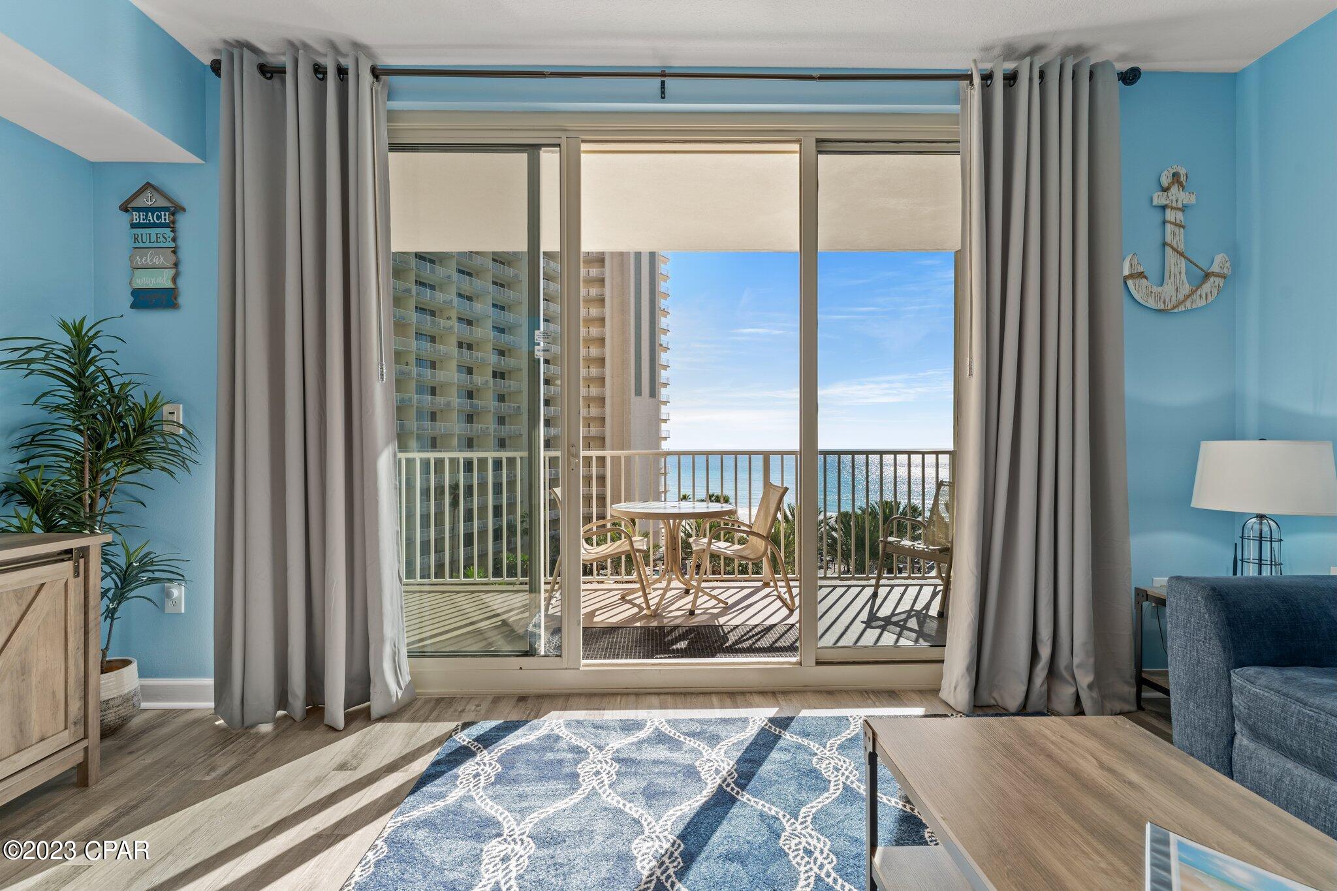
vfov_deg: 76.2
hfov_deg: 99.3
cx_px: 668
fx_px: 568
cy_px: 446
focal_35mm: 15
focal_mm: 15.3
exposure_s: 1/5
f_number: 8
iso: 100
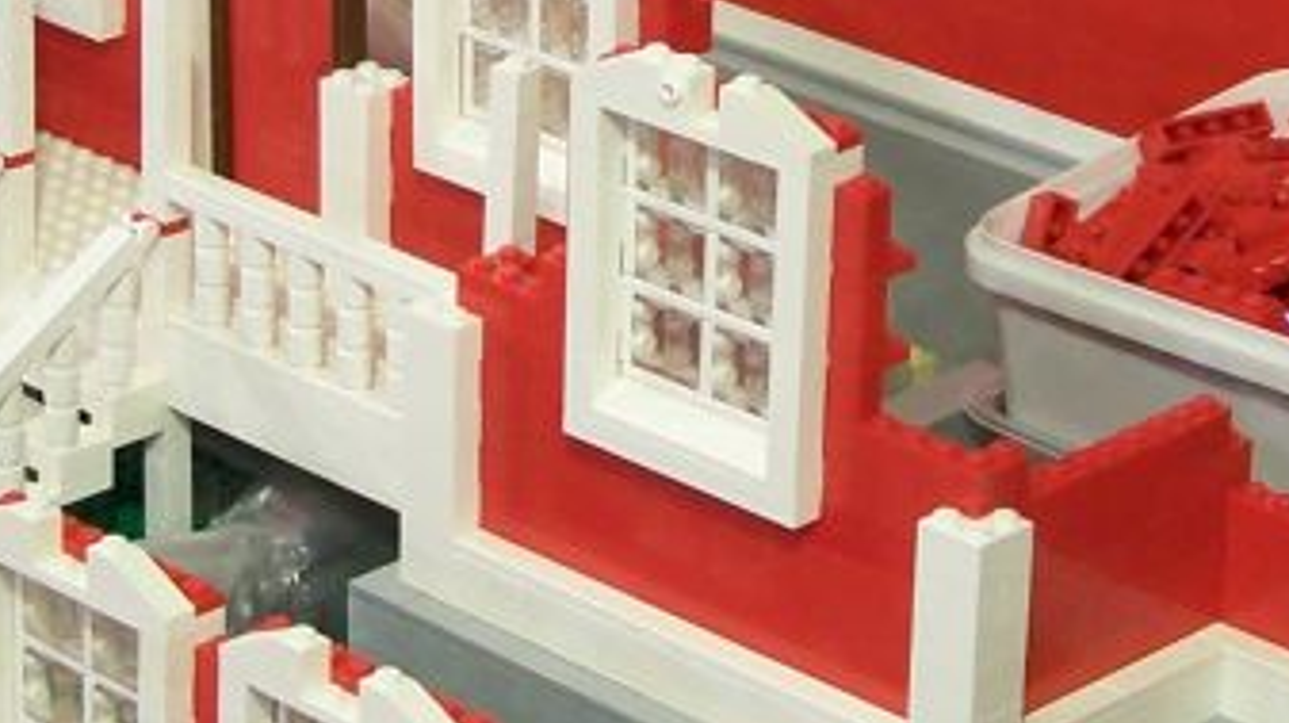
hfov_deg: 13.5
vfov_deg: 7.6
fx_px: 5431
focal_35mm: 159
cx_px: 474
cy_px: 54
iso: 80
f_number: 3
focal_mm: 8
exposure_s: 1/3
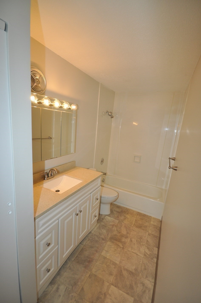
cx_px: 100
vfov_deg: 95.0
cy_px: 152
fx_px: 139
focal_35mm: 16
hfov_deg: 71.9
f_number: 4.2
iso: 560
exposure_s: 1/60
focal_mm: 11
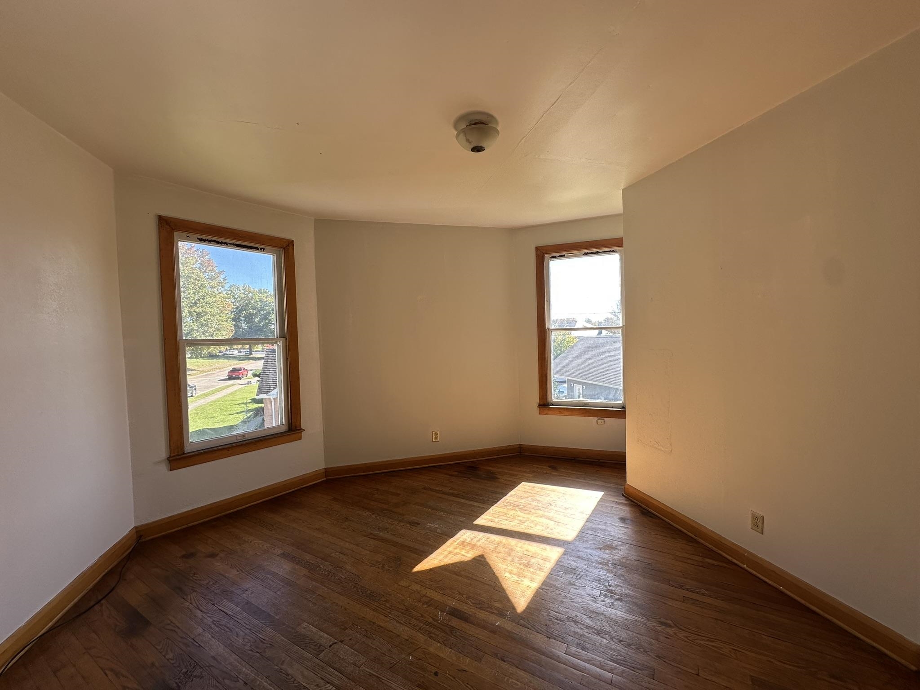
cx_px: 460
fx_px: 372
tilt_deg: -1.4
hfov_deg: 102.1
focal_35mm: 14
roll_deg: +1.5
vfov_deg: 85.7
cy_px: 345
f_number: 2.2
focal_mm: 2.22
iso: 40
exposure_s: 1/149
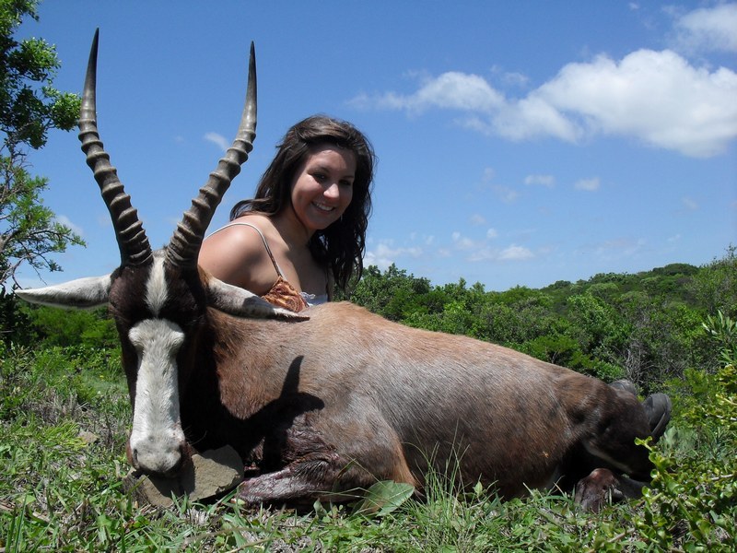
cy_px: 276
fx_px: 809
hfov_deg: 49.0
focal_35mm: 38
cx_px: 368
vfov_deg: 37.7
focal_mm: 6.3
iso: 80
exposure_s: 1/250
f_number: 8.3
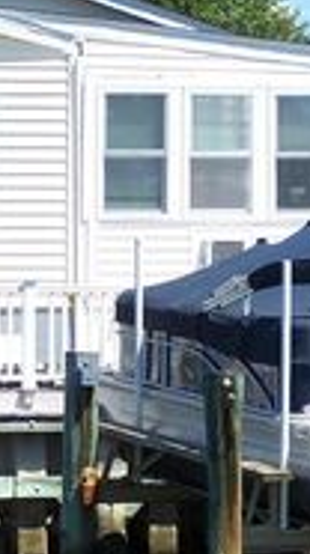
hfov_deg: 3.9
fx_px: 4521
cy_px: 374
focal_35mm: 308
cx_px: 24
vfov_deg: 7.0
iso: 80
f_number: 3.2
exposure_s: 1/1000
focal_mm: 17.5
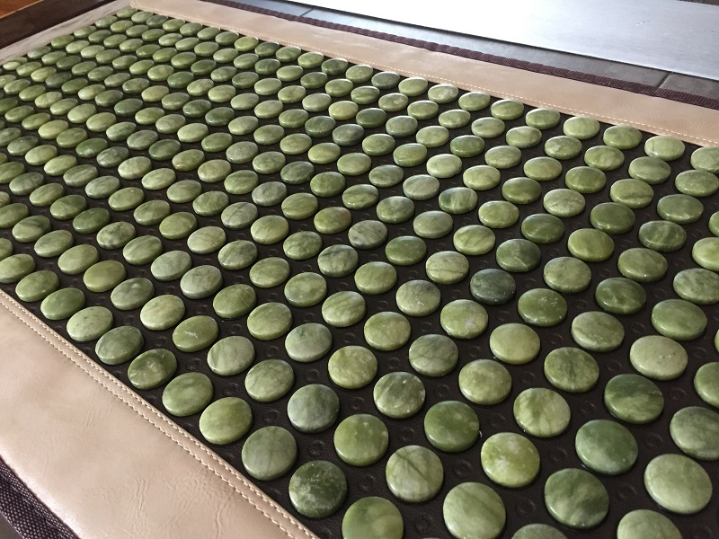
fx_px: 602
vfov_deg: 48.2
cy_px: 270
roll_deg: +7.3
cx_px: 360
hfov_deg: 61.7
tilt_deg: -44.0
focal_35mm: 29
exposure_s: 1/33
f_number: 2.2
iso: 250
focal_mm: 4.15
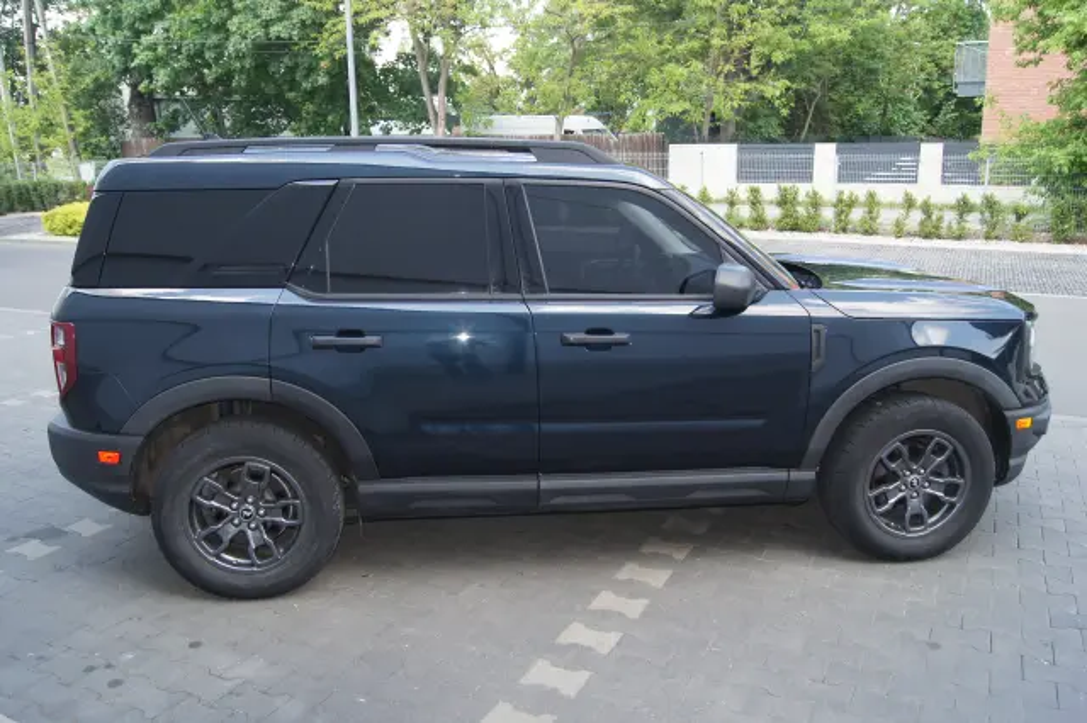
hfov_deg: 62.0
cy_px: 362
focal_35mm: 30
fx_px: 905
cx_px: 544
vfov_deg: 43.6
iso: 100
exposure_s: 1/80
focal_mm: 20
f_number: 4.5
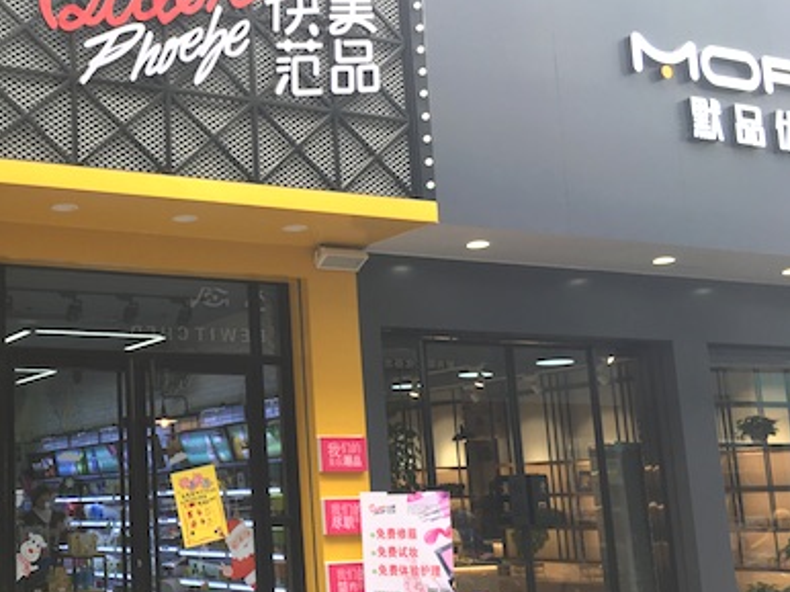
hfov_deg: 35.6
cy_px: 304
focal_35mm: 51
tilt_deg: +11.6
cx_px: 102
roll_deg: -0.3
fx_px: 1163
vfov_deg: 28.5
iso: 32
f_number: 2.2
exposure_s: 1/100
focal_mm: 4.15
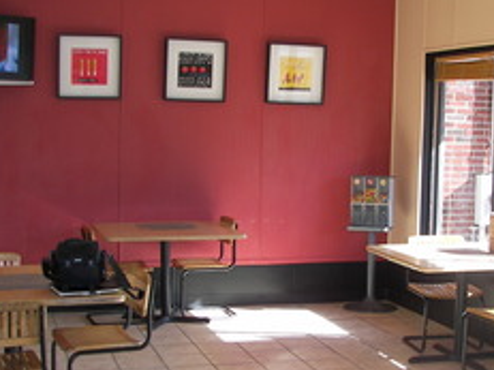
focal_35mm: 65
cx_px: 290
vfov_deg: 22.6
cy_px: 209
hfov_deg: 29.8
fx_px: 927
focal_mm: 6
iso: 50
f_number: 2.8
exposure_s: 1/60
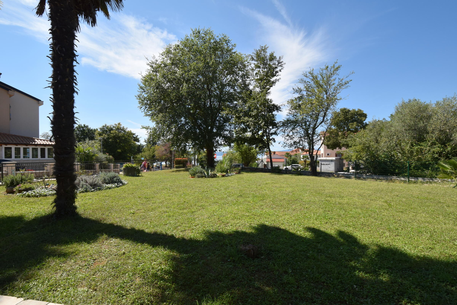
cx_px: 228
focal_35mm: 15
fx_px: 190
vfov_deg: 77.3
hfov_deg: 100.4
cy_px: 152
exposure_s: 1/320
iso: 200
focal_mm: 10
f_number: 9
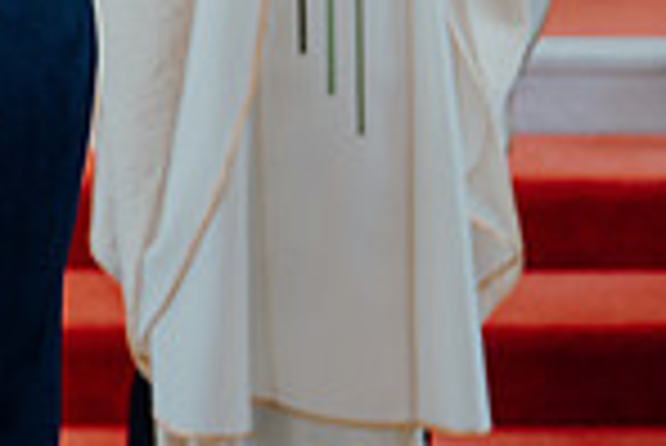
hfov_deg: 11.4
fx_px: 3185
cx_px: -346
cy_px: -151
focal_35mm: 172
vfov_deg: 7.9
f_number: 2.8
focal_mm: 44
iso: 500
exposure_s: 1/200
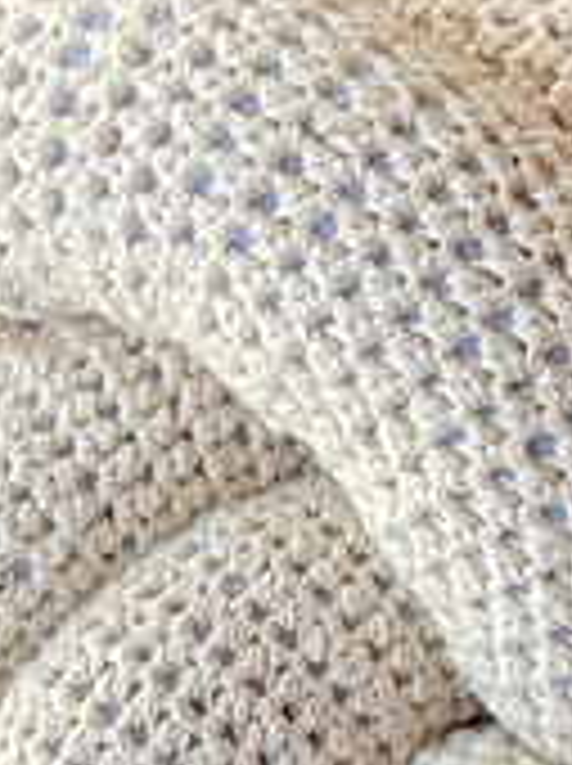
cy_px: 770
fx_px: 2165
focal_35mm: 98
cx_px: 482
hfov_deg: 14.9
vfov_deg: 19.5
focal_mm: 4.25
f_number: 1.8
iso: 64
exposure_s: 1/121
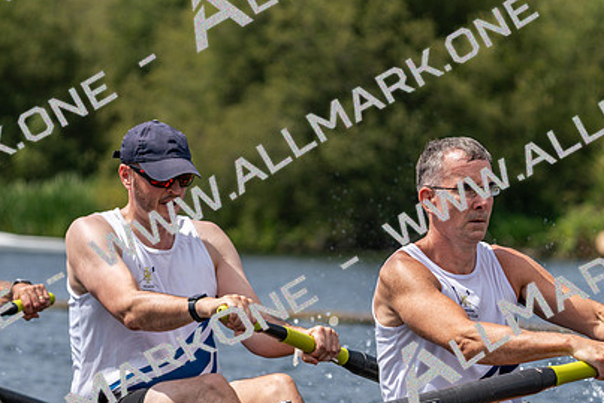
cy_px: 271
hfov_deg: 7.2
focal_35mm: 287
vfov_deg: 4.8
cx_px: 274
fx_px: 4819
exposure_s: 1/1600
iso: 160
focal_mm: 200
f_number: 5.6
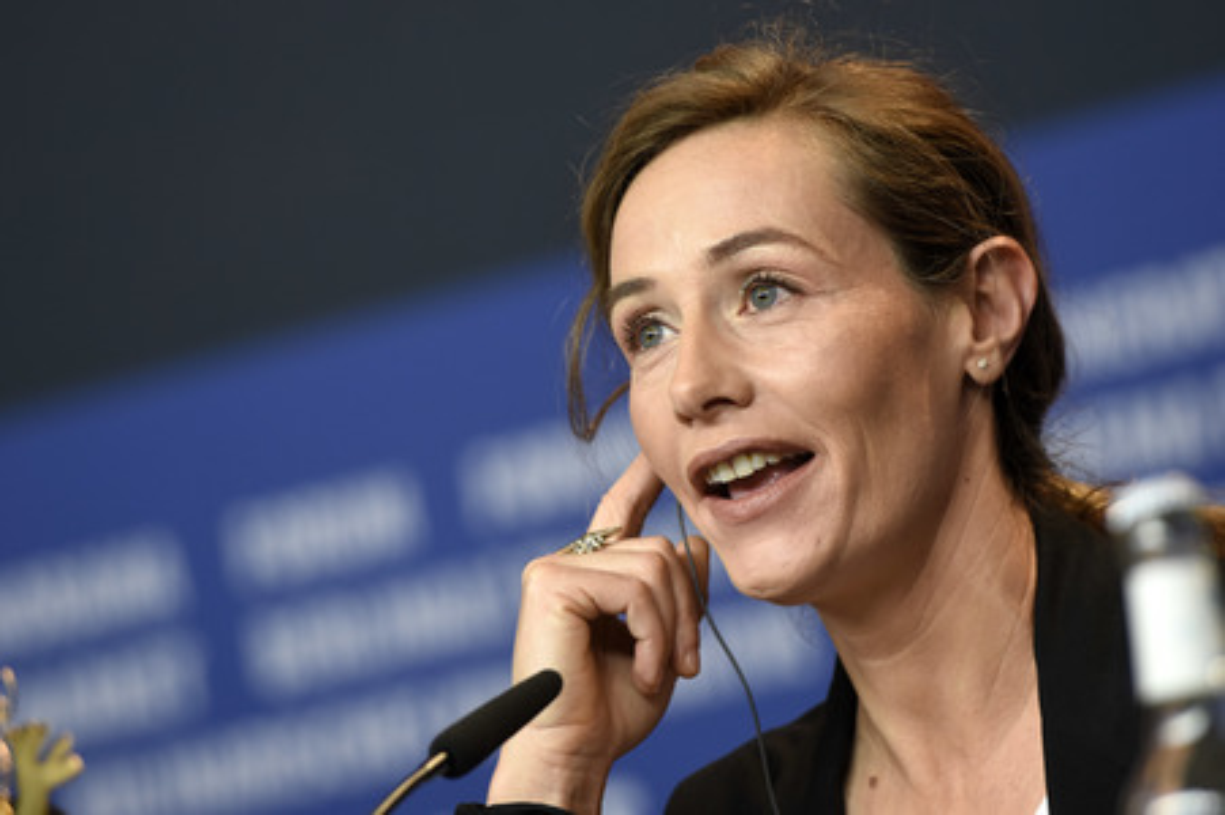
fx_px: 10201
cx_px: 612
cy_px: 408
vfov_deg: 4.6
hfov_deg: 6.9
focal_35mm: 300
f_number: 3.2
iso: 640
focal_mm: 200
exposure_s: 1/320
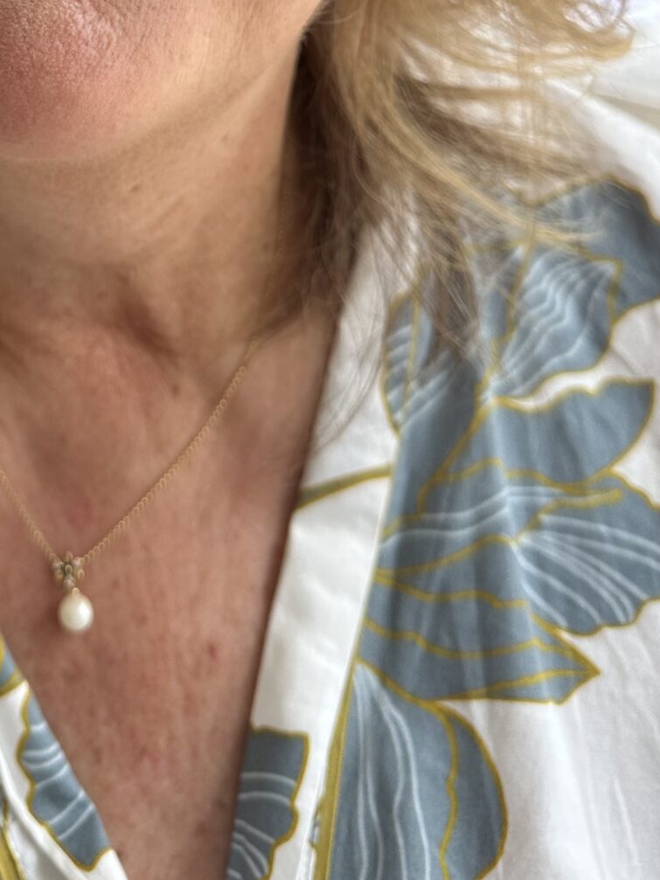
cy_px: -105
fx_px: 1551
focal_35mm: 61
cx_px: 63
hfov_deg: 23.4
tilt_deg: -17.3
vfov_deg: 28.6
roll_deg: -3.4
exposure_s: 1/121
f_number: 1.78
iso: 100
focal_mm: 6.86
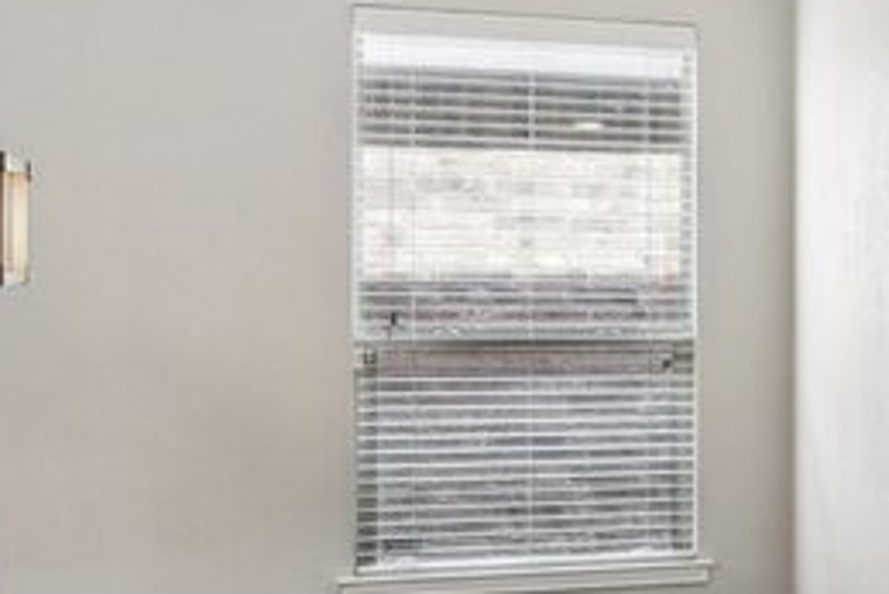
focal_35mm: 100
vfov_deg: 13.6
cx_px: 2743
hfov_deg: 11.1
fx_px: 2471
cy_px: 103
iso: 400
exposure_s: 1/10
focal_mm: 16
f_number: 8
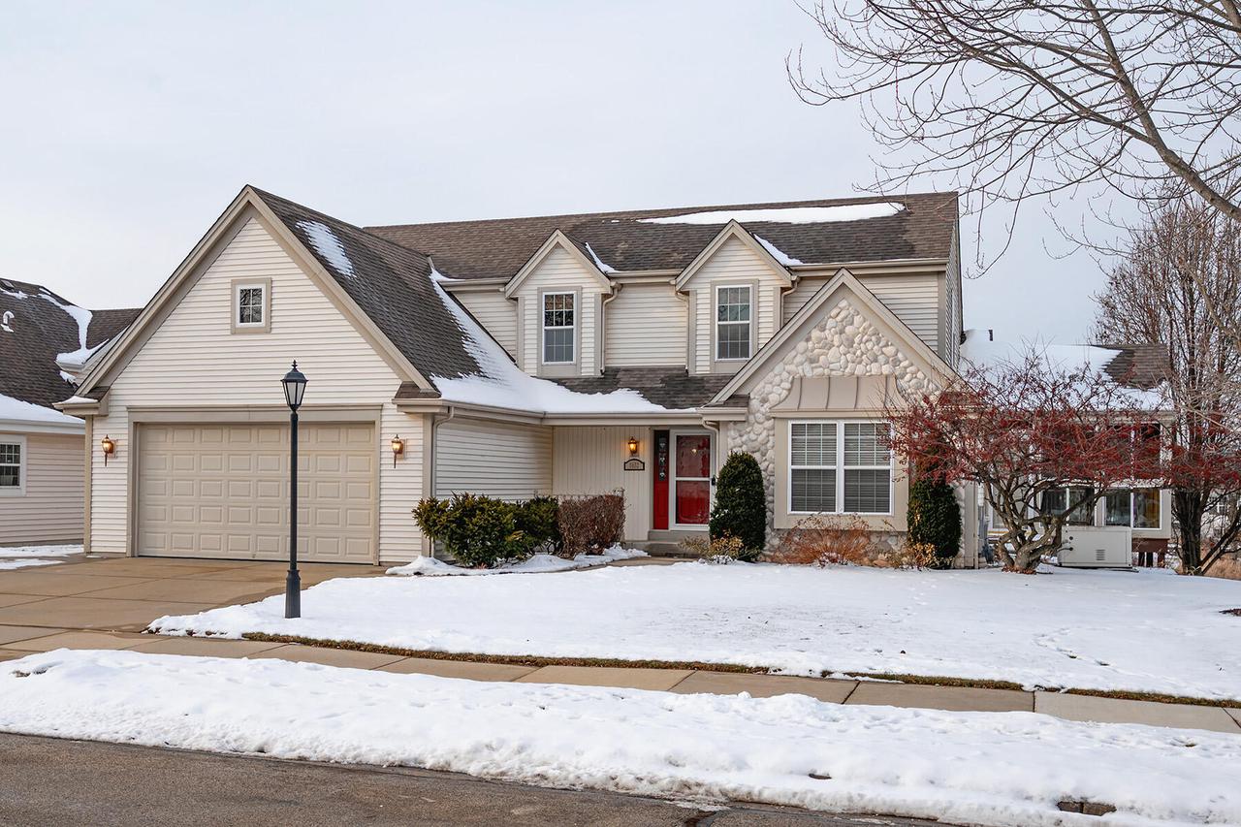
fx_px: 1034
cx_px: 620
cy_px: 414
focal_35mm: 30
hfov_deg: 61.9
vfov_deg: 43.6
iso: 100
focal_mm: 30
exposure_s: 1/250
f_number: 8
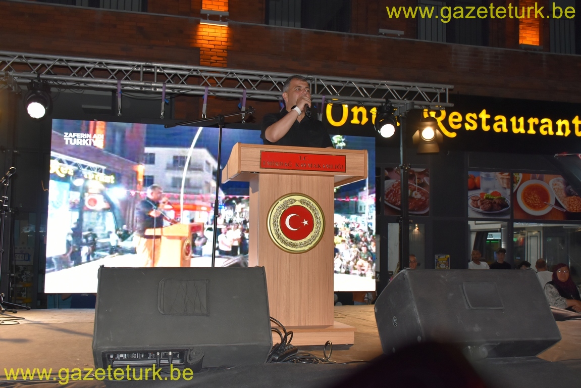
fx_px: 581
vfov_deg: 36.9
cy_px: 194
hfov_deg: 53.1
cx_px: 290
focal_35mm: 36
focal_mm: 24
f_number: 5.6
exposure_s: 1/125
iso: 800
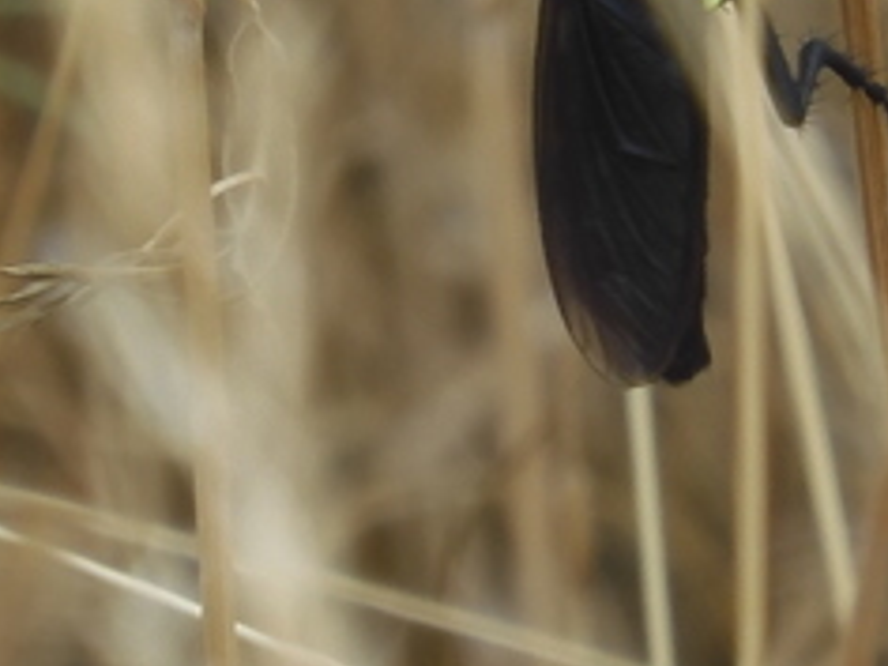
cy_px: 275
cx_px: 581
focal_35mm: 2601
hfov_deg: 0.8
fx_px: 66723
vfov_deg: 0.6
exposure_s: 1/200
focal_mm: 128
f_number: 8
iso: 100
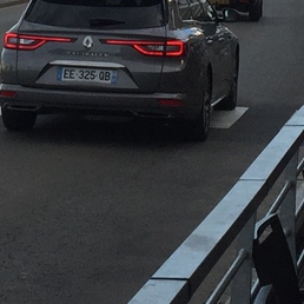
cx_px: 32
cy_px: -151
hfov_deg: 10.9
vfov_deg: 10.6
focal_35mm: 159
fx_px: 1580
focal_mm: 4.15
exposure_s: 1/1236
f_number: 2.2
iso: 32
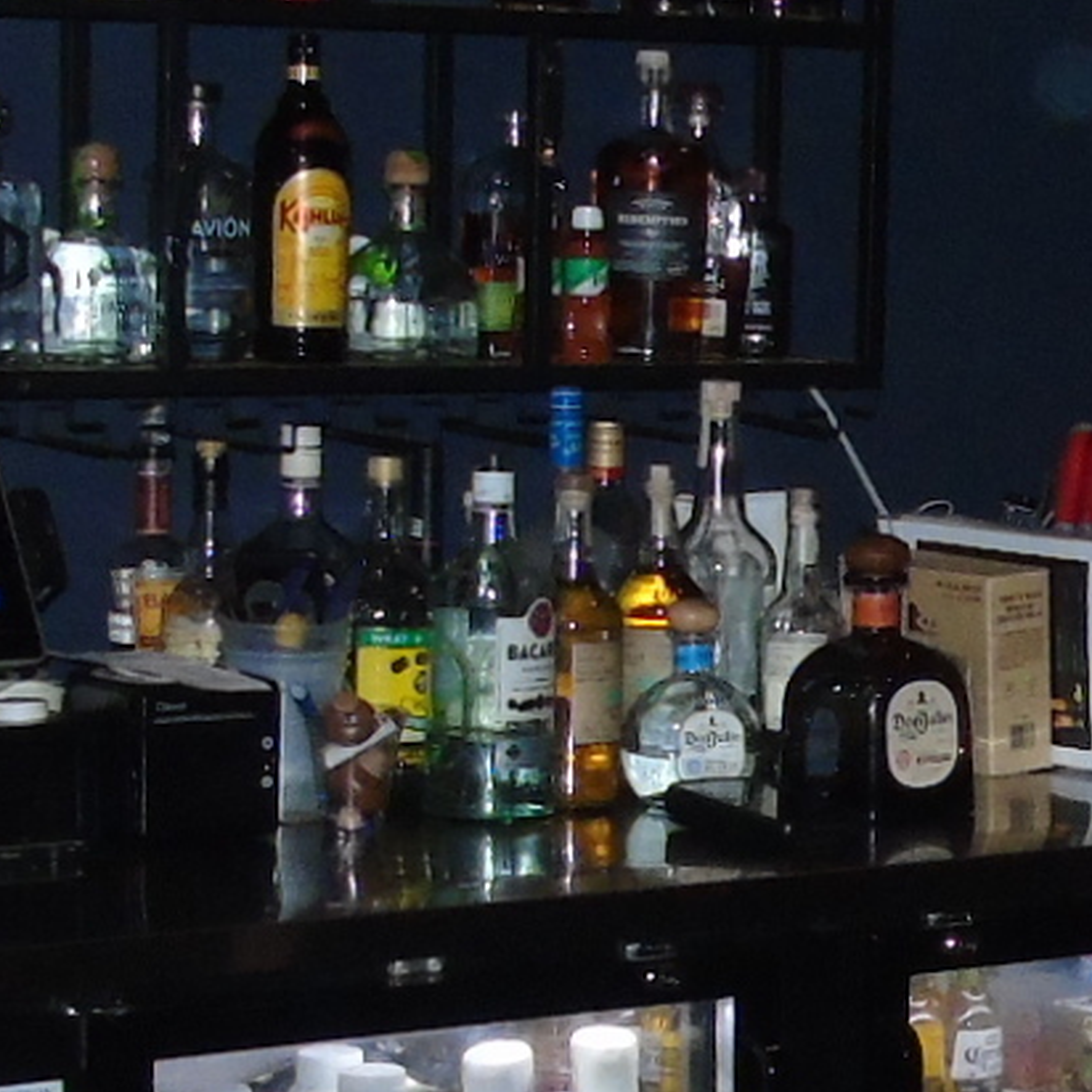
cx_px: 1365
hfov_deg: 12.2
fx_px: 4961
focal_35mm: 139
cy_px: 861
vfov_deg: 12.5
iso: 250
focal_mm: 4.4
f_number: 3.4
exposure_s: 1/30
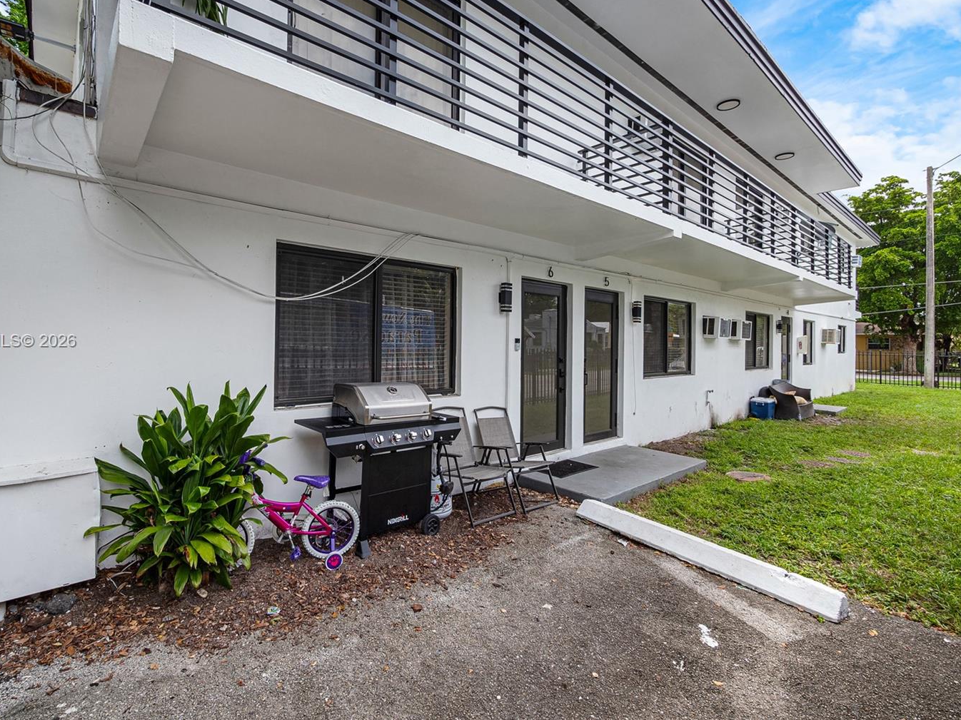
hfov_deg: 94.1
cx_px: 425
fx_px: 444
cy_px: 342
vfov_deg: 78.0
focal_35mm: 16
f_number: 5.6
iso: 100
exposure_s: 1/125
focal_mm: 7
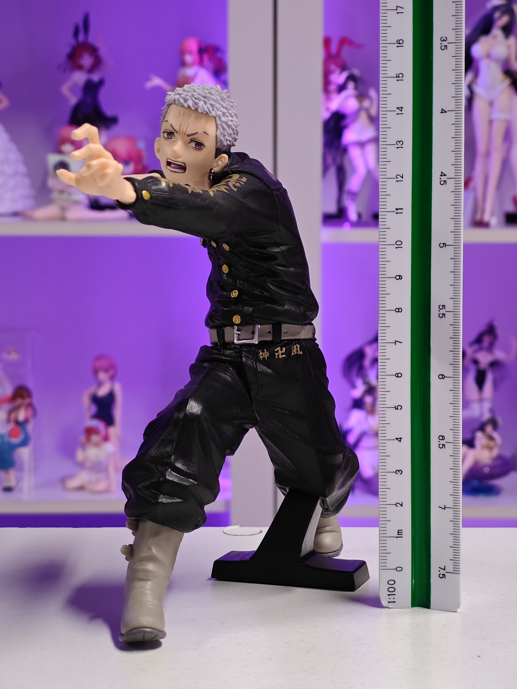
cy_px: 344
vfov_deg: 24.4
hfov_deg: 18.4
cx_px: 258
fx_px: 1593
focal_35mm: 80
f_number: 2.4
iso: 800
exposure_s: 1/33.3
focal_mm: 7.48
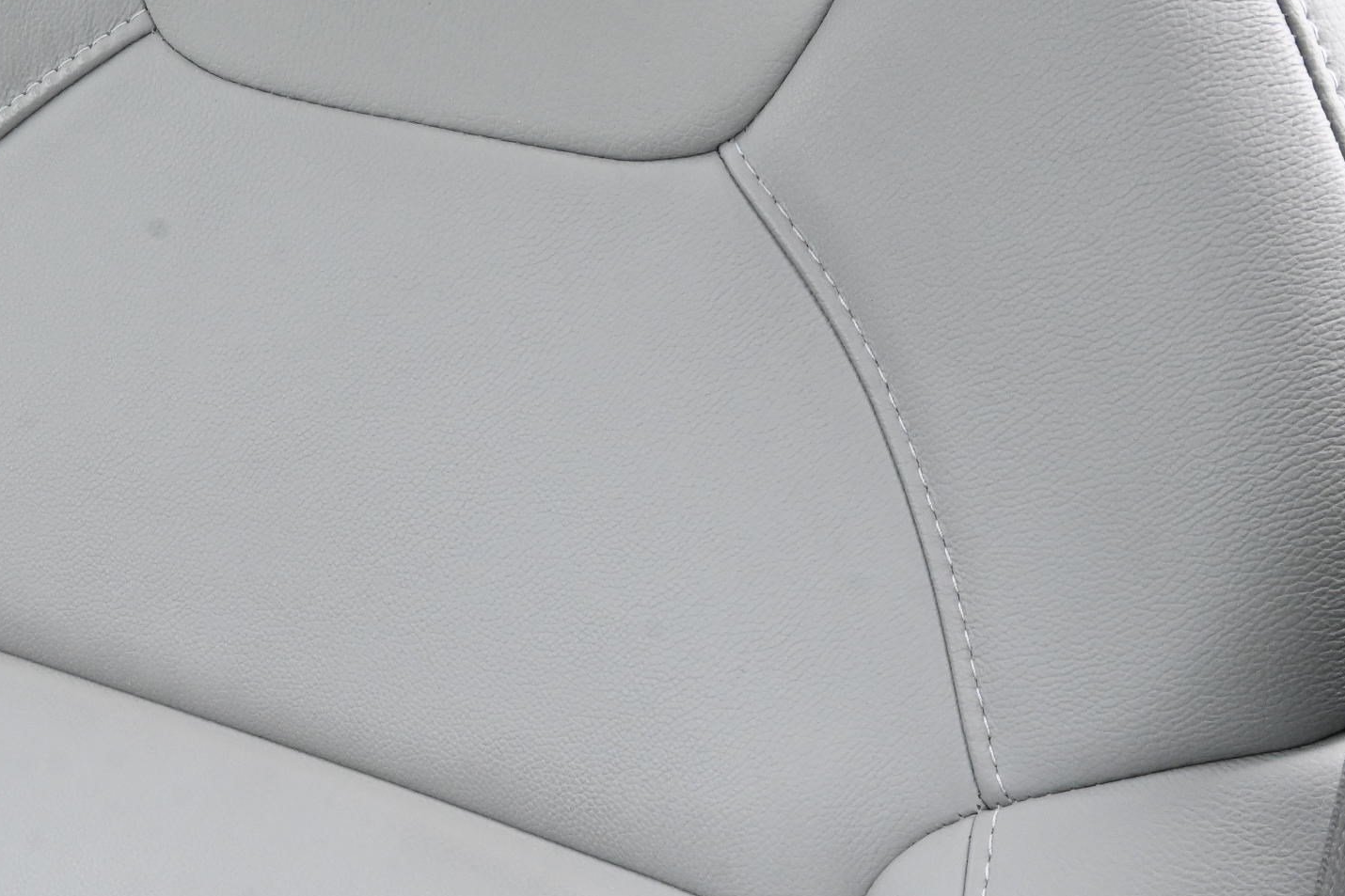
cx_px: 245
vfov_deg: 18.2
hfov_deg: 26.6
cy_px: 662
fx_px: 2782
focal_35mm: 74
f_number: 14
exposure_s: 1/160
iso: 1600
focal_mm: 25.5
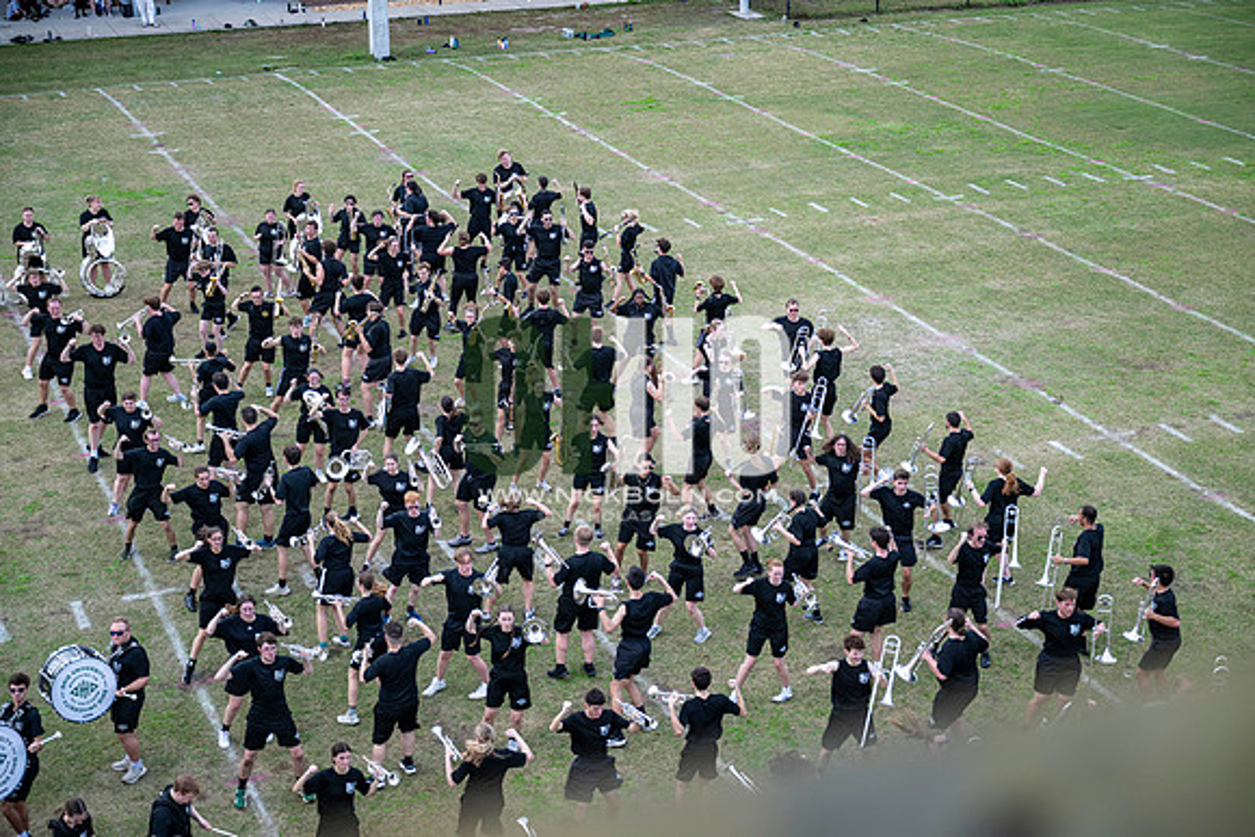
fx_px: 2022
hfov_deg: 34.5
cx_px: 628
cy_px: 418
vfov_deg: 23.4
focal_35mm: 58
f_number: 2.8
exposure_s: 1/1250
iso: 250
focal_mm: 58
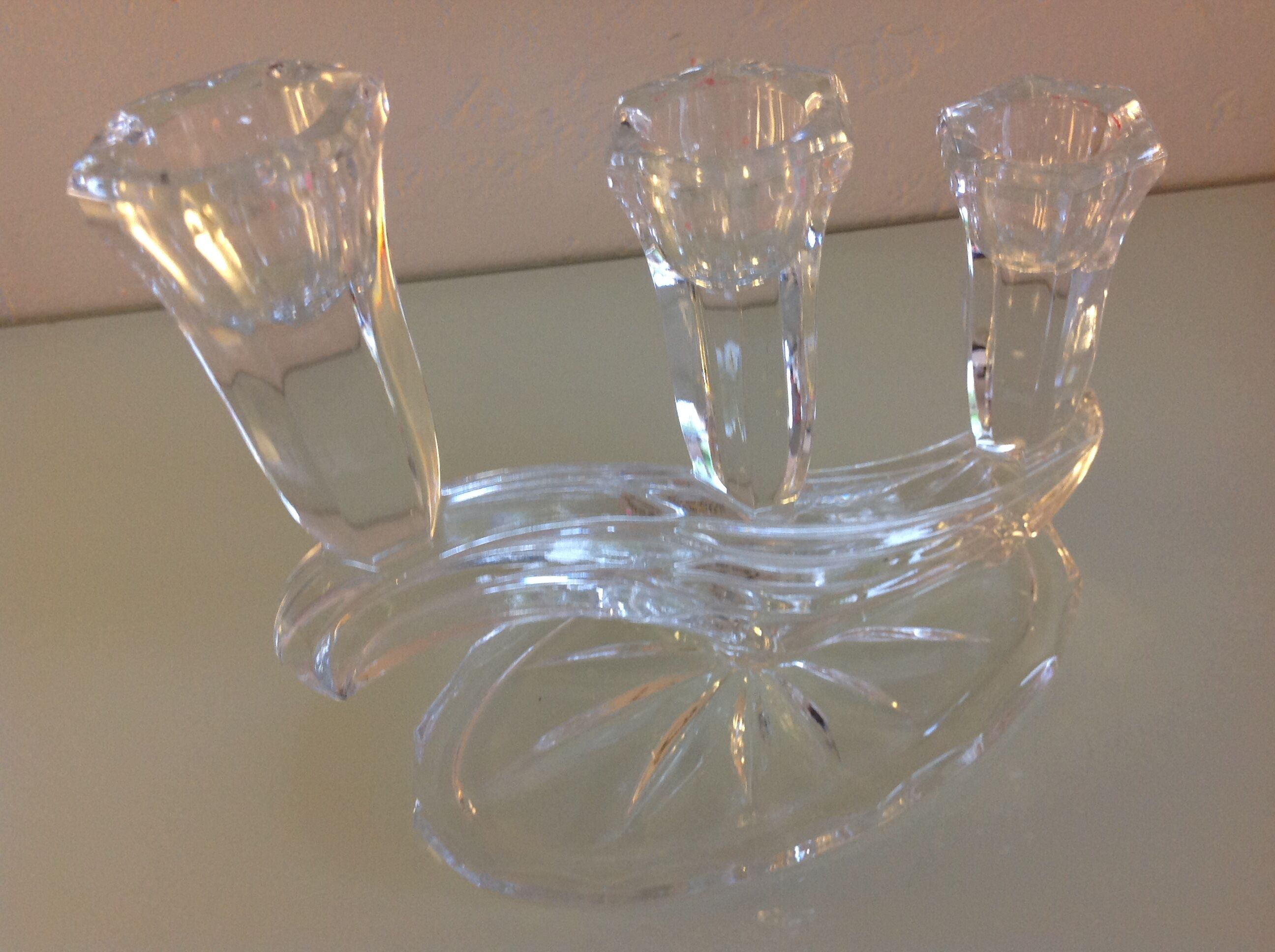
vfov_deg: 40.6
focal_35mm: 35
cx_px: 638
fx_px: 1287
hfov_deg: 52.7
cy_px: 476
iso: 100
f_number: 2.4
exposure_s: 1/17
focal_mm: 4.28
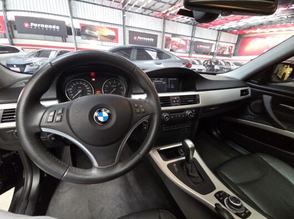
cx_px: 147
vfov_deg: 89.8
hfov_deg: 106.3
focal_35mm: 13
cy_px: 110
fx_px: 110
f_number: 2.2
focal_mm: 2.2
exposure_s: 1/60
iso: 1000
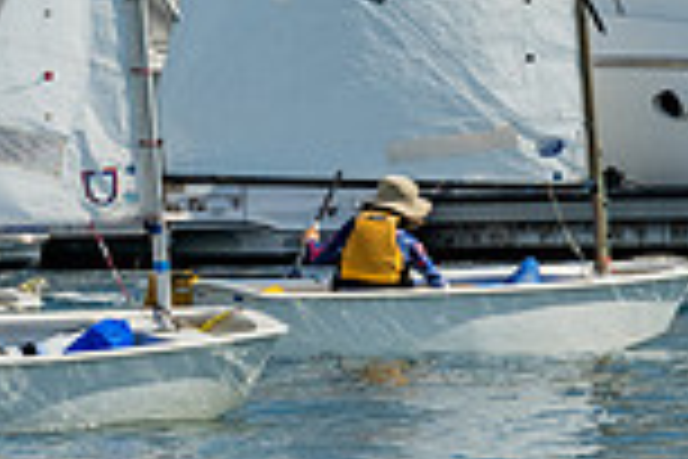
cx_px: -460
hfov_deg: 3.4
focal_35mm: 612
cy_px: -159
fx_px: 11695
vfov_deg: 2.2
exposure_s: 1/320
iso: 250
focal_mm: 125
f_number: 10
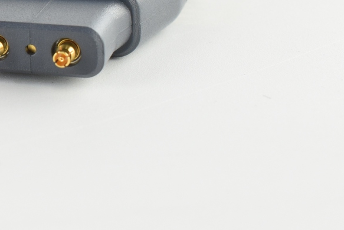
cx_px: -129
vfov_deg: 9.9
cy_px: -13
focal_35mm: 137
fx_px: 1309
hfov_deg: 14.2
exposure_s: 1/30
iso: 400
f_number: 10
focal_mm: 26
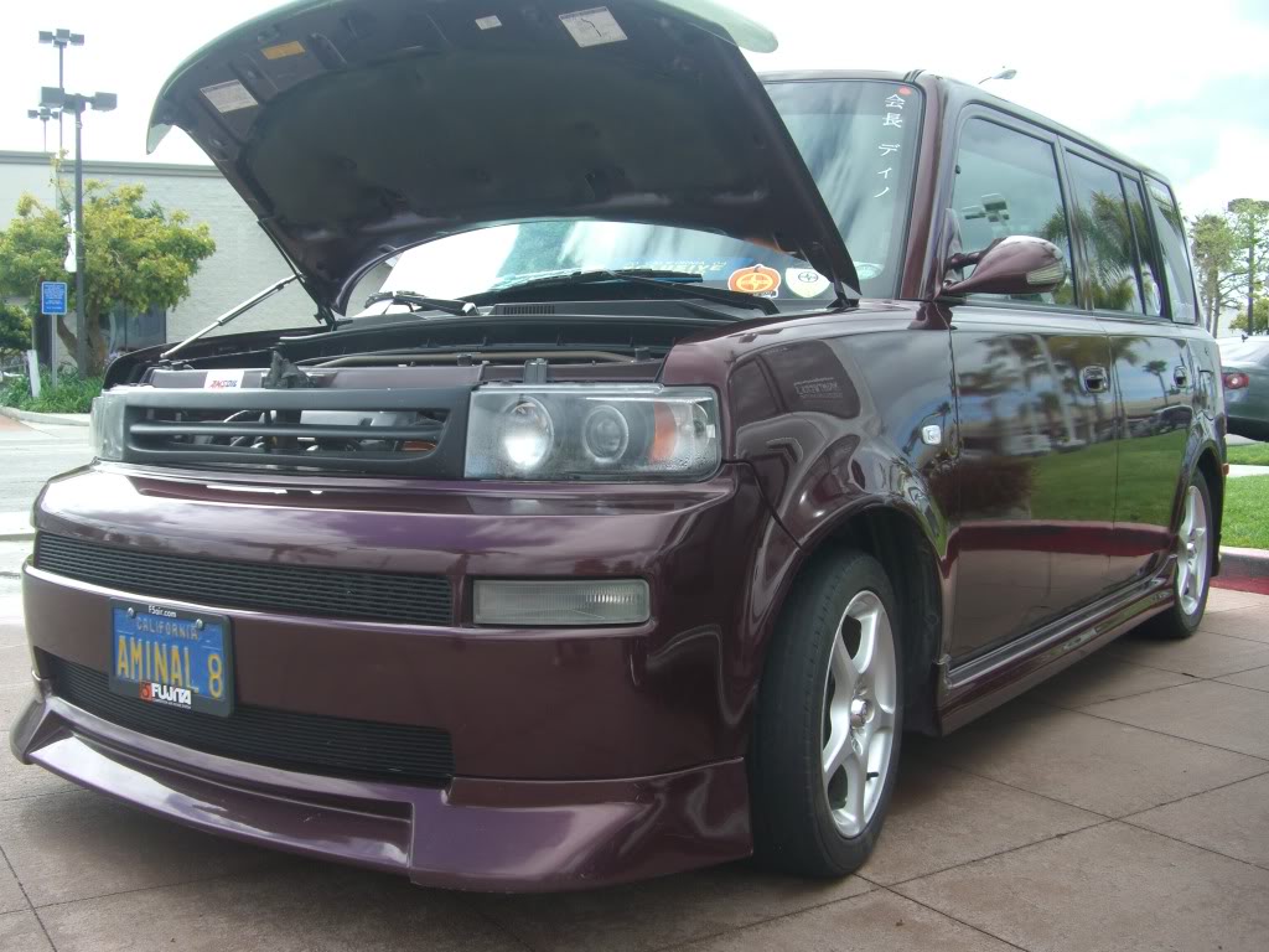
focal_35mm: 38
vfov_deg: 37.7
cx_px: 634
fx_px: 1393
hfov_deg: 49.0
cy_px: 476
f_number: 2.8
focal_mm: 7.9
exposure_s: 1/320
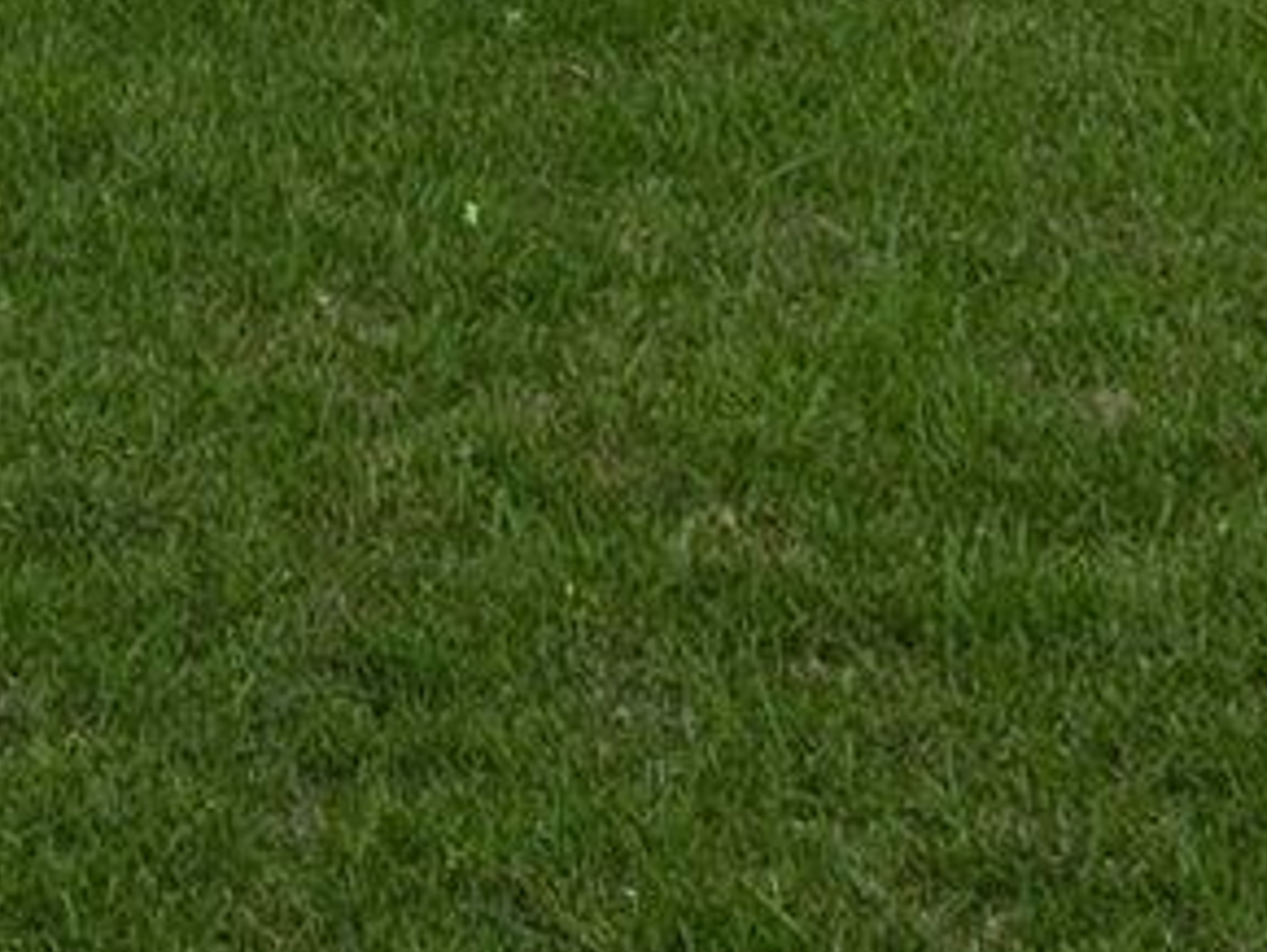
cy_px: -1098
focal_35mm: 95
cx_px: 201
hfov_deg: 20.3
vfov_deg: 13.0
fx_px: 3480
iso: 640
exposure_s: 1/50
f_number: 8
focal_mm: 14
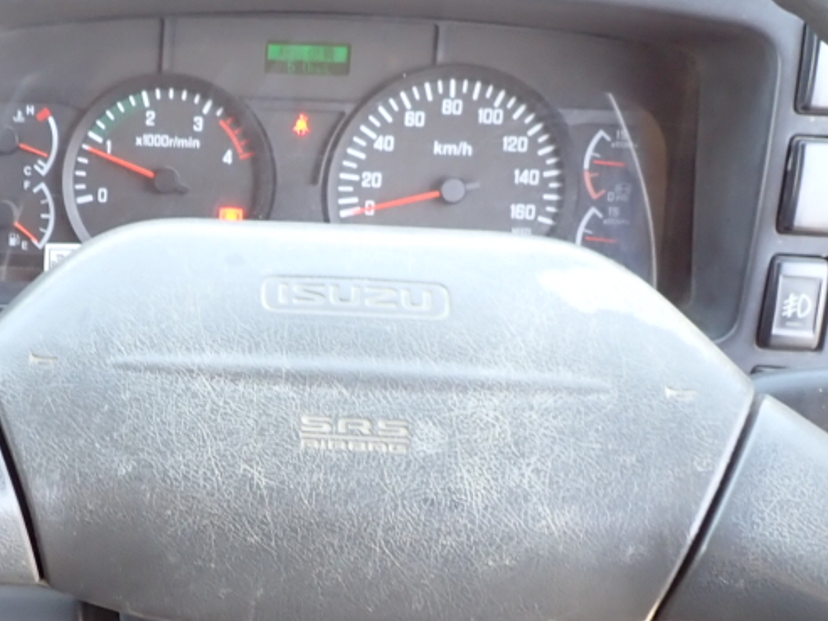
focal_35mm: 65
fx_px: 1555
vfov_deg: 22.4
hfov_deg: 28.5
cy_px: 458
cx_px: 59
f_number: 2.8
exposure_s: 1/60
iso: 160
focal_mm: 4.5
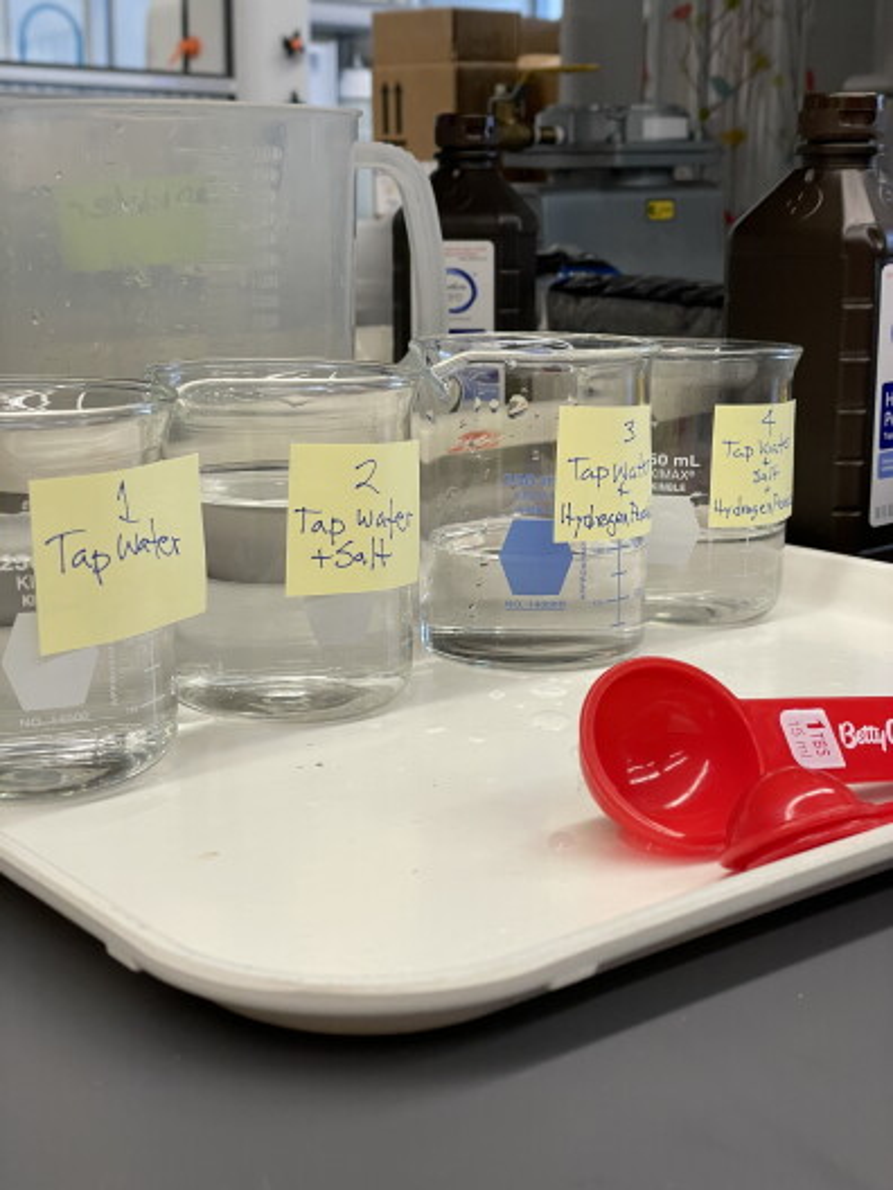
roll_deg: -0.6
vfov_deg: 36.8
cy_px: 595
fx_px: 1789
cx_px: 446
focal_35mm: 52
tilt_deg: -11.6
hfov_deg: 28.0
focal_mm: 6
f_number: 2
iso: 125
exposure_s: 1/120
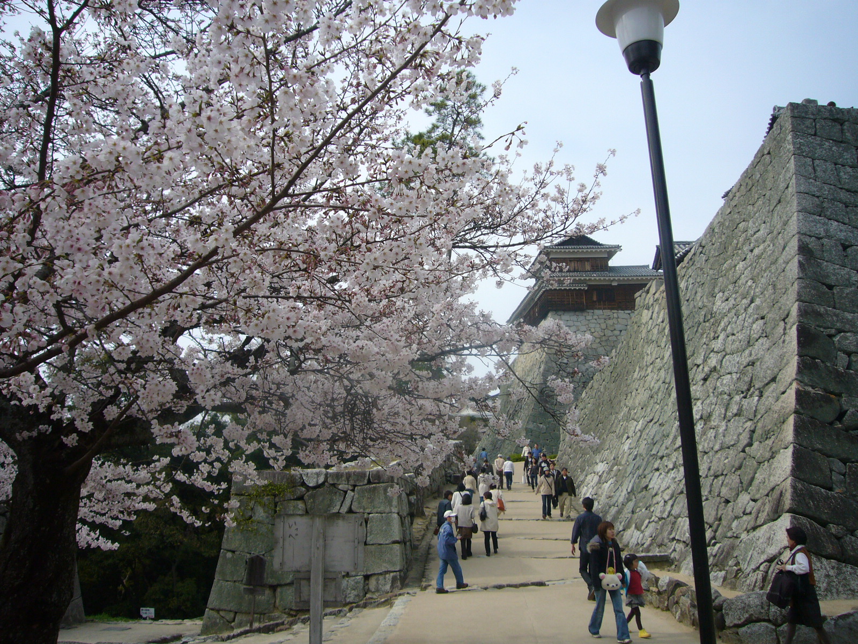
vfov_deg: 48.2
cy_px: 322
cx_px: 429
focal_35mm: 29
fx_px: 719
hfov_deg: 61.7
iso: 80
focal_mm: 4.7
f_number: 5.6
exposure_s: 1/320
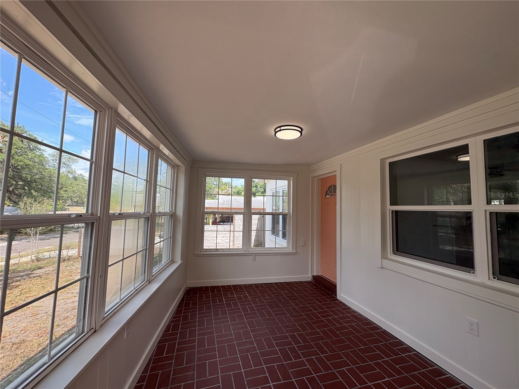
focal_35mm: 14
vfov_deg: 85.7
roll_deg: -0.8
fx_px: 210
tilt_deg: +4.7
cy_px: 194
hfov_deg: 102.1
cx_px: 260
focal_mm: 2.22
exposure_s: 1/657
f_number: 2.2
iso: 64
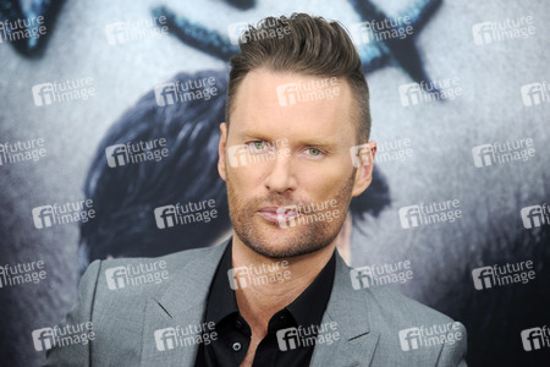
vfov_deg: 8.9
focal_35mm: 155
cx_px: 275
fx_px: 2368
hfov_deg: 13.2
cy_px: 184
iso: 1600
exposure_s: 1/800
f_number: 4
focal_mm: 155
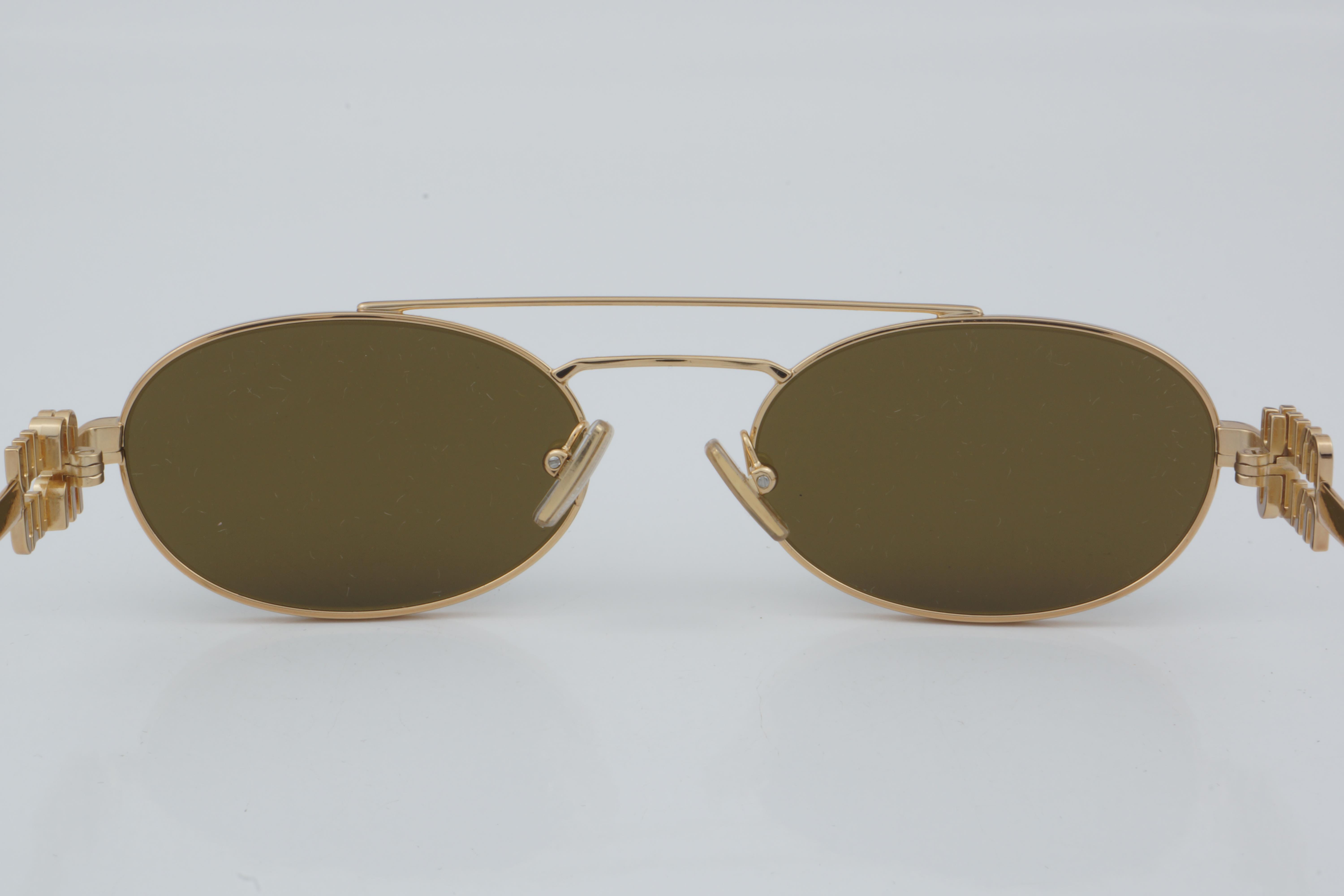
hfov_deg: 24.6
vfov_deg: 16.6
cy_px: 448
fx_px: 3080
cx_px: 672
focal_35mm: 82
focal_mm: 55
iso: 100
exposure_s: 1/4
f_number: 32
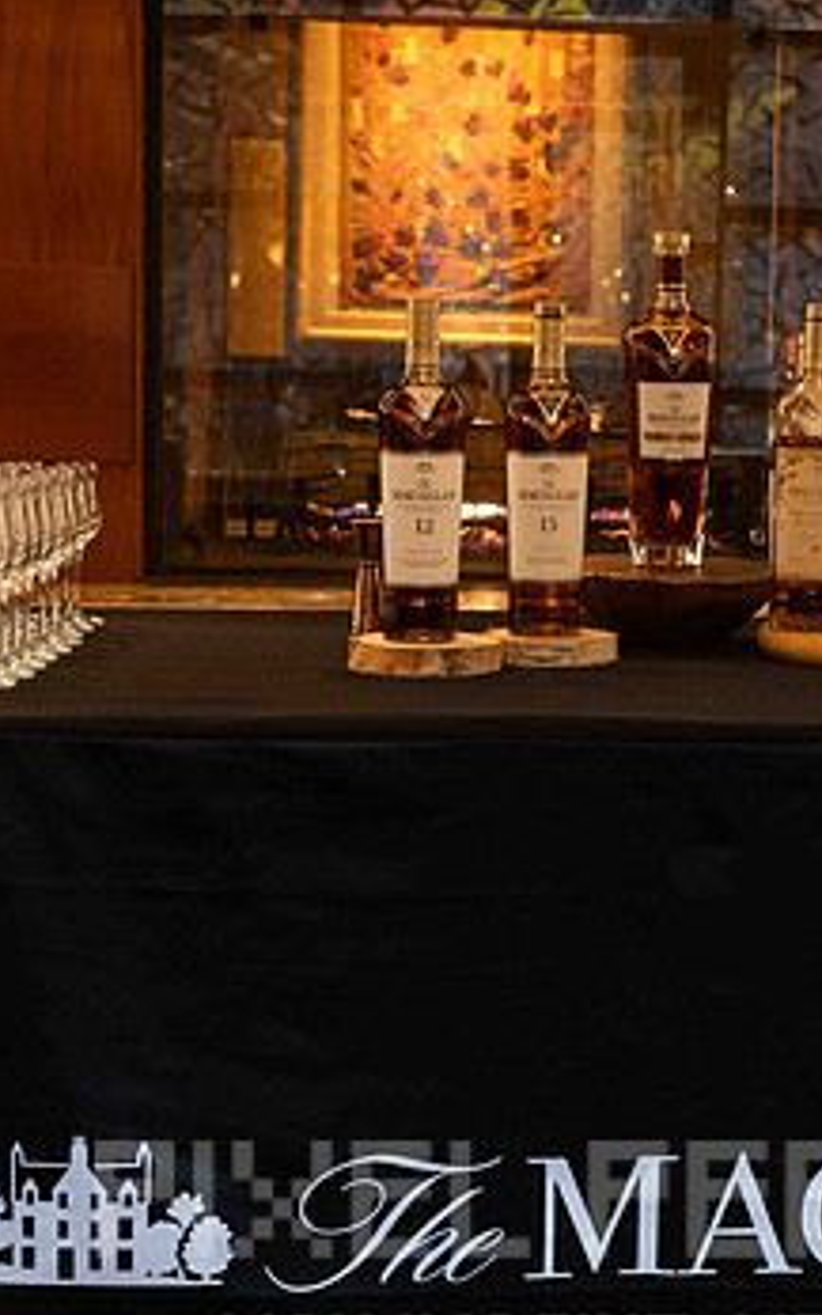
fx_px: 2078
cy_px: 607
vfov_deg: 35.1
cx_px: 676
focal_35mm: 58
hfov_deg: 22.0
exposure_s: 1/60
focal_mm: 30.5
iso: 8000
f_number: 4.5
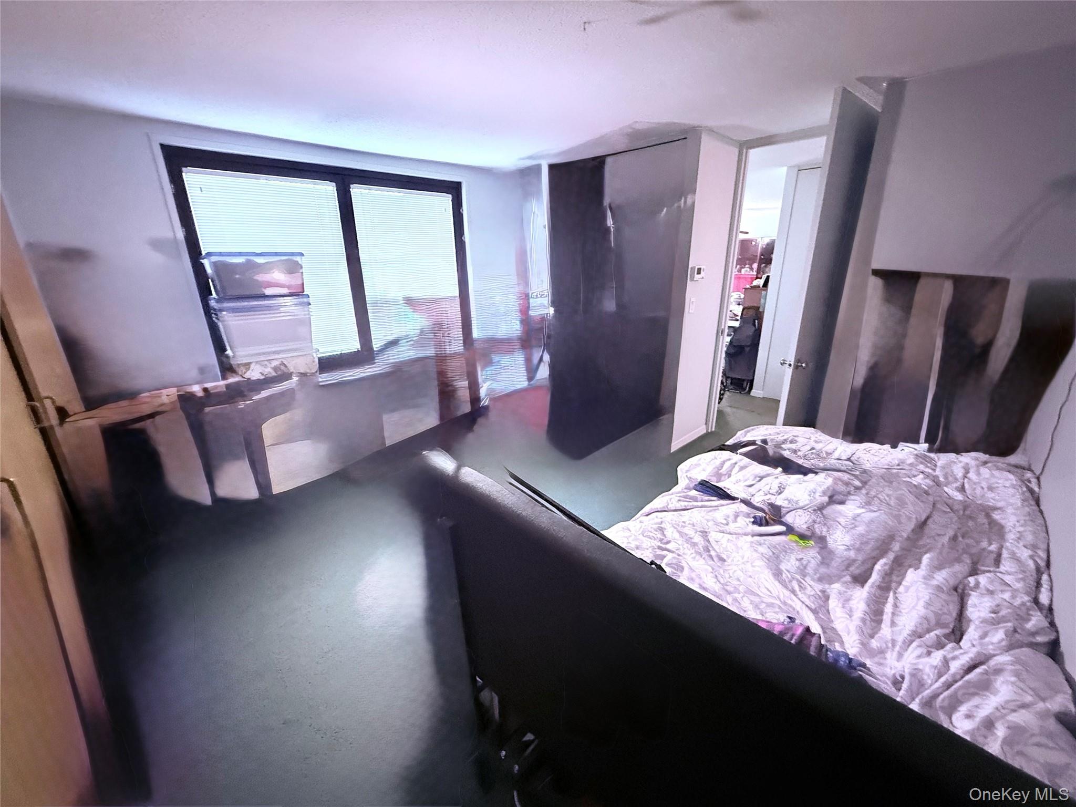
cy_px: 404
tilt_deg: -19.6
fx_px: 435
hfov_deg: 102.1
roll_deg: +0.1
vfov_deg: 85.7
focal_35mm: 14
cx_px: 538
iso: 1000
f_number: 2.2
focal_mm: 2.22
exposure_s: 1/40
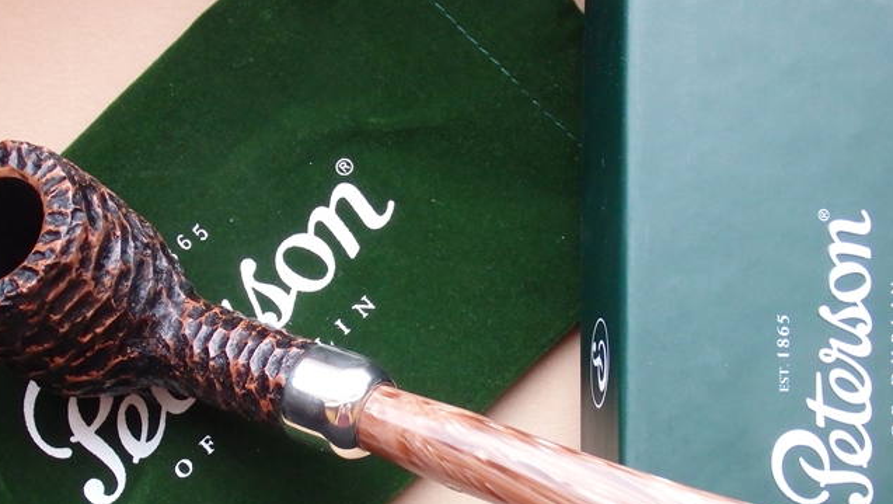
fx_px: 1587
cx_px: 383
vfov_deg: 17.9
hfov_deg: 31.4
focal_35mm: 67
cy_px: 372
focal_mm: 8.9
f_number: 4
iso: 1000
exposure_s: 1/25
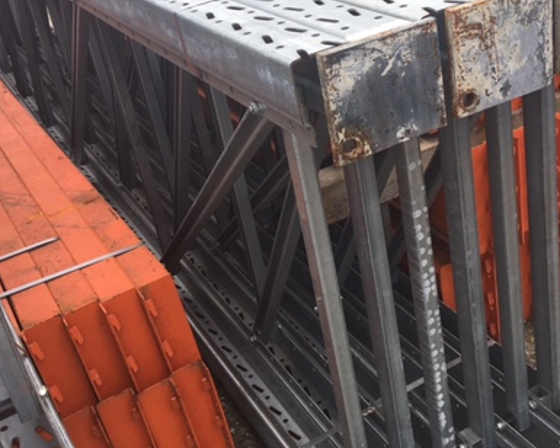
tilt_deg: -29.0
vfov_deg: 32.1
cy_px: 199
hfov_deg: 39.3
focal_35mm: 47
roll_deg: +10.6
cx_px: 352
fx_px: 779
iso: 25
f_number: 2.2
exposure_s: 1/646
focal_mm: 4.15
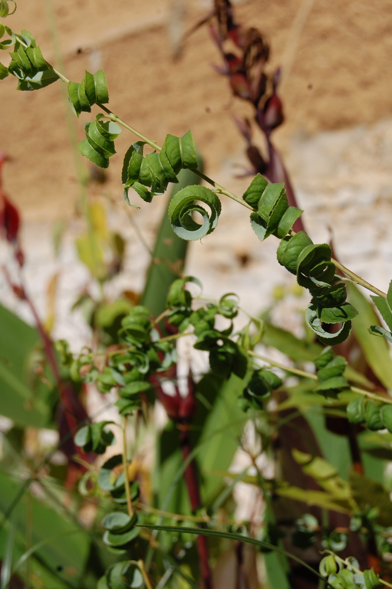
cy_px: 294
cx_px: 196
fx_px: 1350
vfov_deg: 24.6
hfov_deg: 16.5
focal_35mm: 82
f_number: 11
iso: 200
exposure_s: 1/500
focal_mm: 55
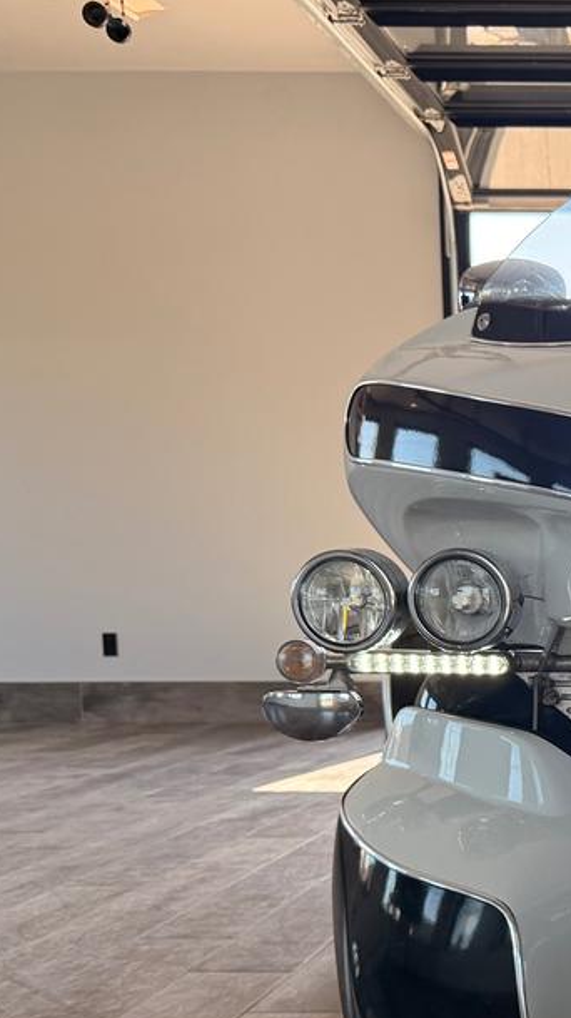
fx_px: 1482
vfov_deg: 36.9
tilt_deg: -7.2
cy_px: 774
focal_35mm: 55
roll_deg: +0.0
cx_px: 818
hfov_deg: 19.4
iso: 100
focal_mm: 6.76
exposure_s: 1/290
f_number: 1.78
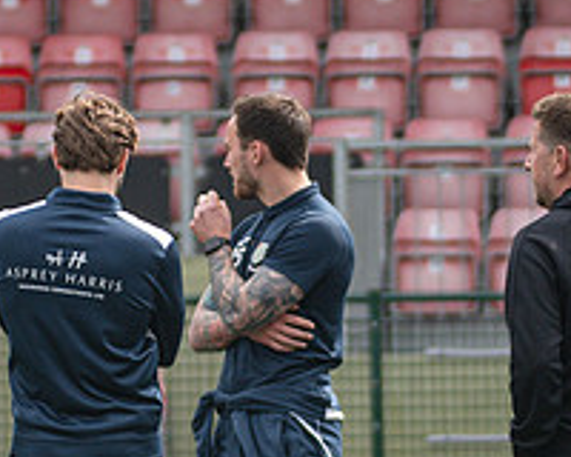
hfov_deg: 2.1
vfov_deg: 1.7
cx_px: 223
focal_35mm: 927
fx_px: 15666
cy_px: 460
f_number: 4
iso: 400
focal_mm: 195
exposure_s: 1/1250
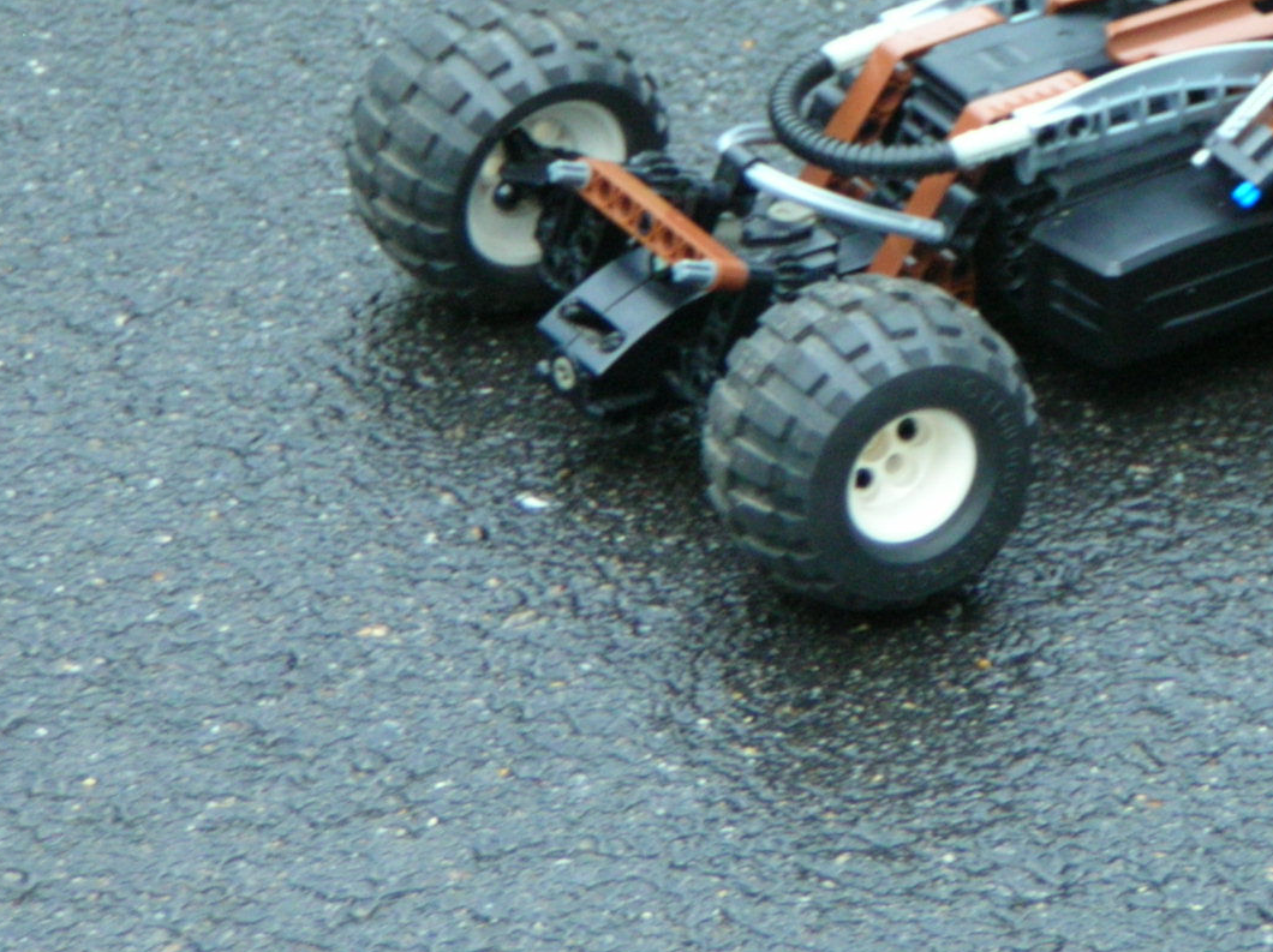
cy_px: 169
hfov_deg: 5.6
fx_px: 13080
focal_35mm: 356
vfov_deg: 4.2
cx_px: 1003
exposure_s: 1/124
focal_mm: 27.3
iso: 95
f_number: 3.8
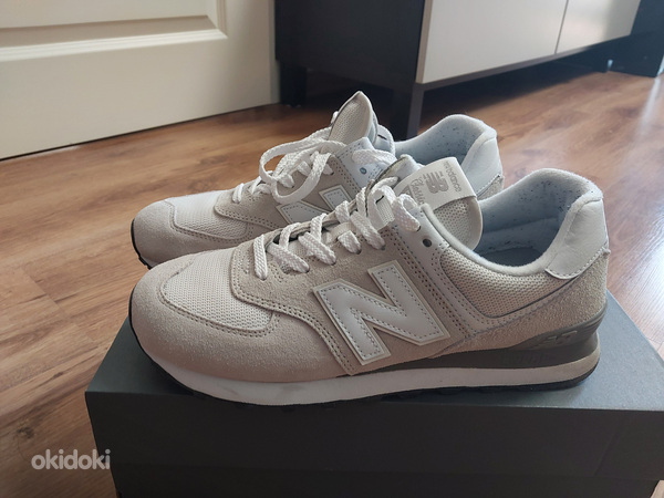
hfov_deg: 60.0
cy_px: 249
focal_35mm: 30
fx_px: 575
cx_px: 332
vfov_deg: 46.8
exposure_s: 1/60
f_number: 1.8
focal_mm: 4.6
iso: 250
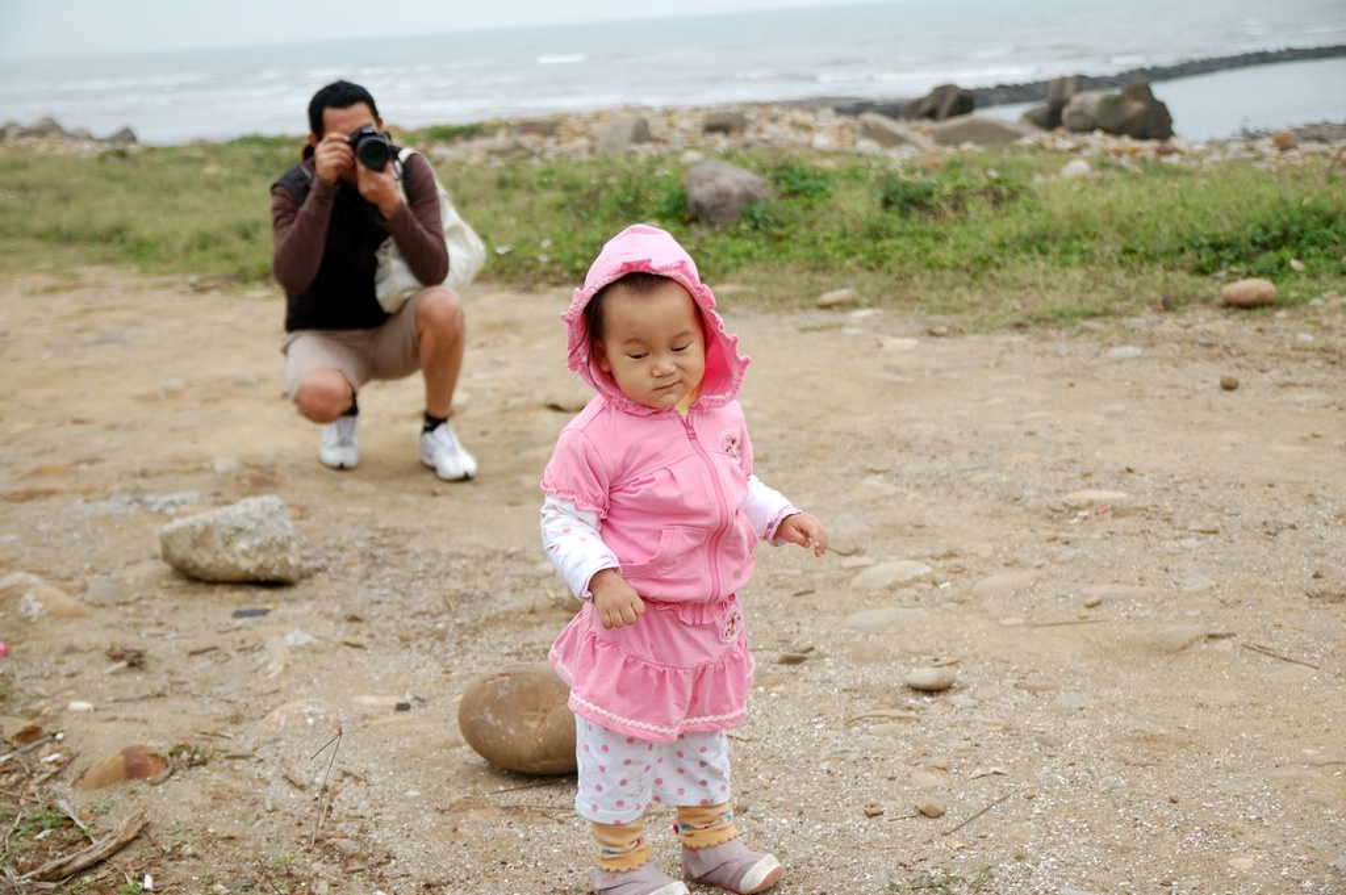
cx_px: 673
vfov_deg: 26.4
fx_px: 1905
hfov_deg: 38.9
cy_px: 448
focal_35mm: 51
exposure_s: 1/1600
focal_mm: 34
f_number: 2.8
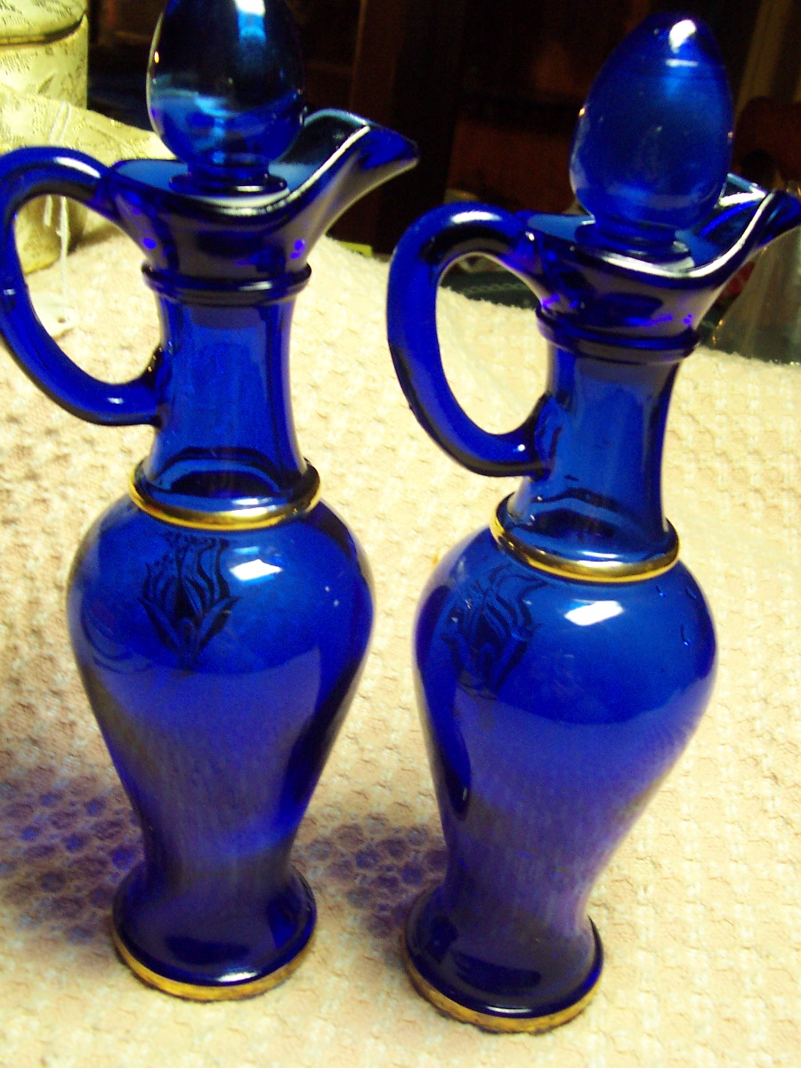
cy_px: 534
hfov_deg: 38.7
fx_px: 1142
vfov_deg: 50.1
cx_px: 400
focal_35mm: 37
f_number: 2.8
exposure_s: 1/30
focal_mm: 5.6
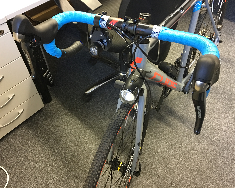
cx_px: 118
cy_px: 93
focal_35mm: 31
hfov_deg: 57.2
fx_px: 216
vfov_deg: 47.1
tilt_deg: -51.3
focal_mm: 4.15
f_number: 2.2
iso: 125
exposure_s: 1/8
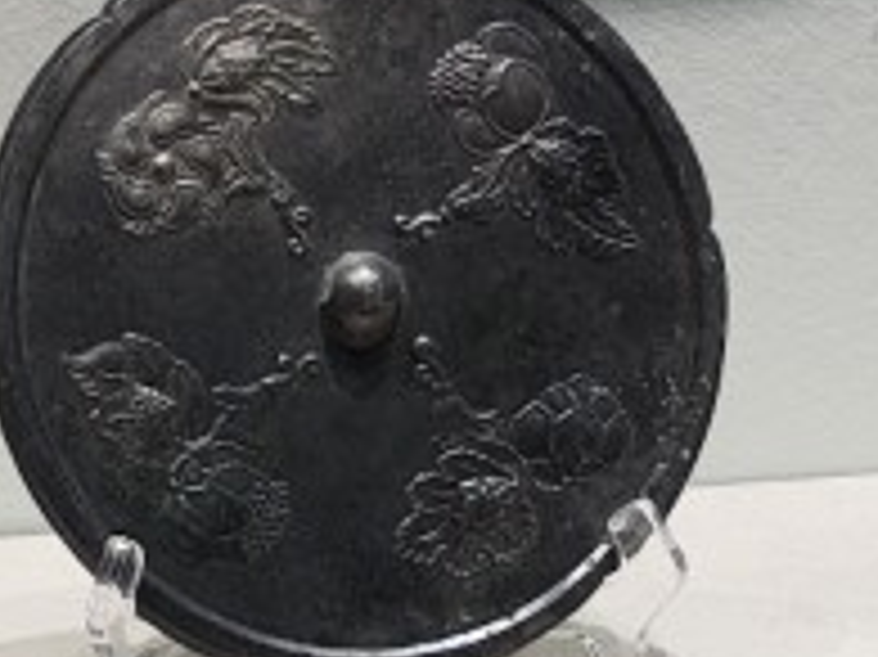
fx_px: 4487
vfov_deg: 8.3
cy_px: 706
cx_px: 243
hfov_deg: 11.2
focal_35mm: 177
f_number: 1.8
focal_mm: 4.68
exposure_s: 1/50
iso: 70
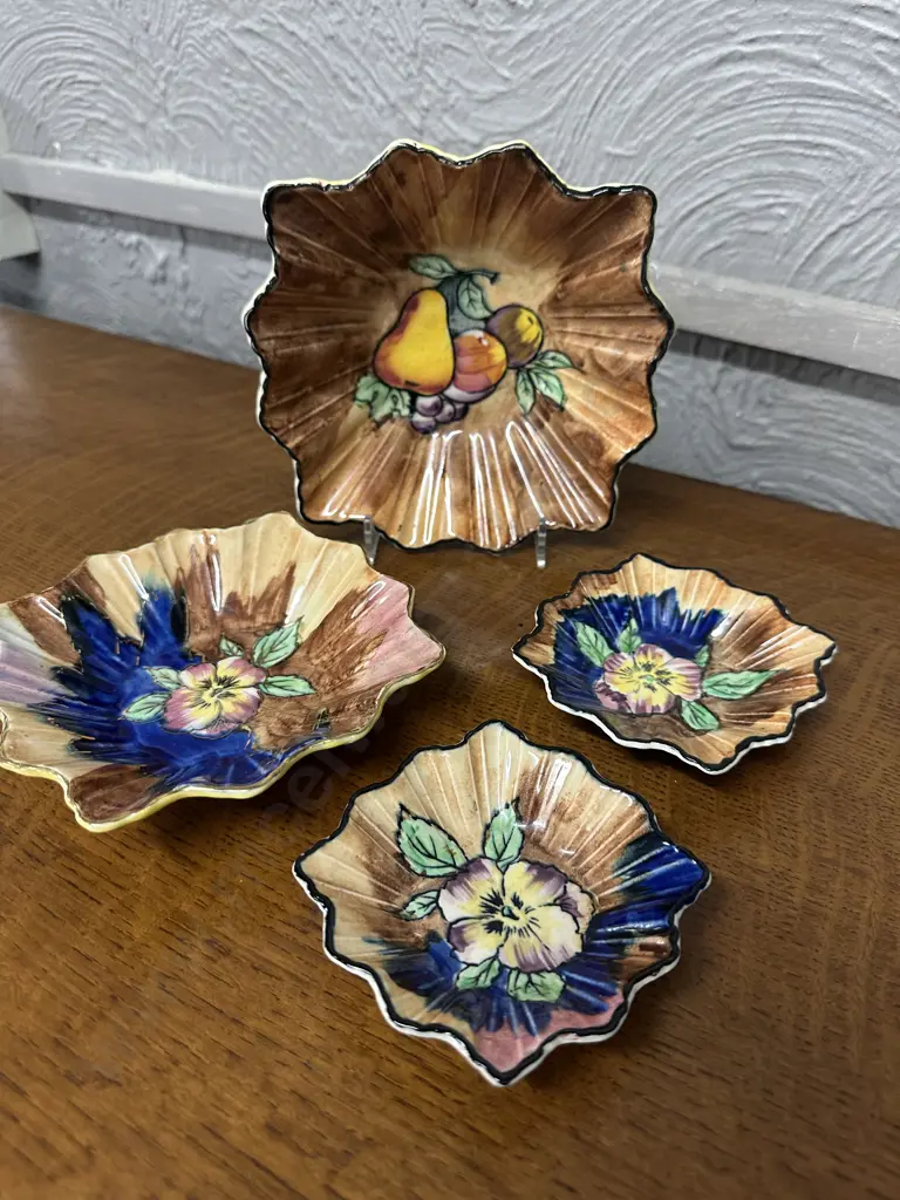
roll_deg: -1.4
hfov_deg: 56.8
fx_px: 832
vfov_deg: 71.6
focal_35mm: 24
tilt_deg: -37.8
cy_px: 600
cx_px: 450
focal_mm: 6.86
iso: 320
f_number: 1.78
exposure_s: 1/50
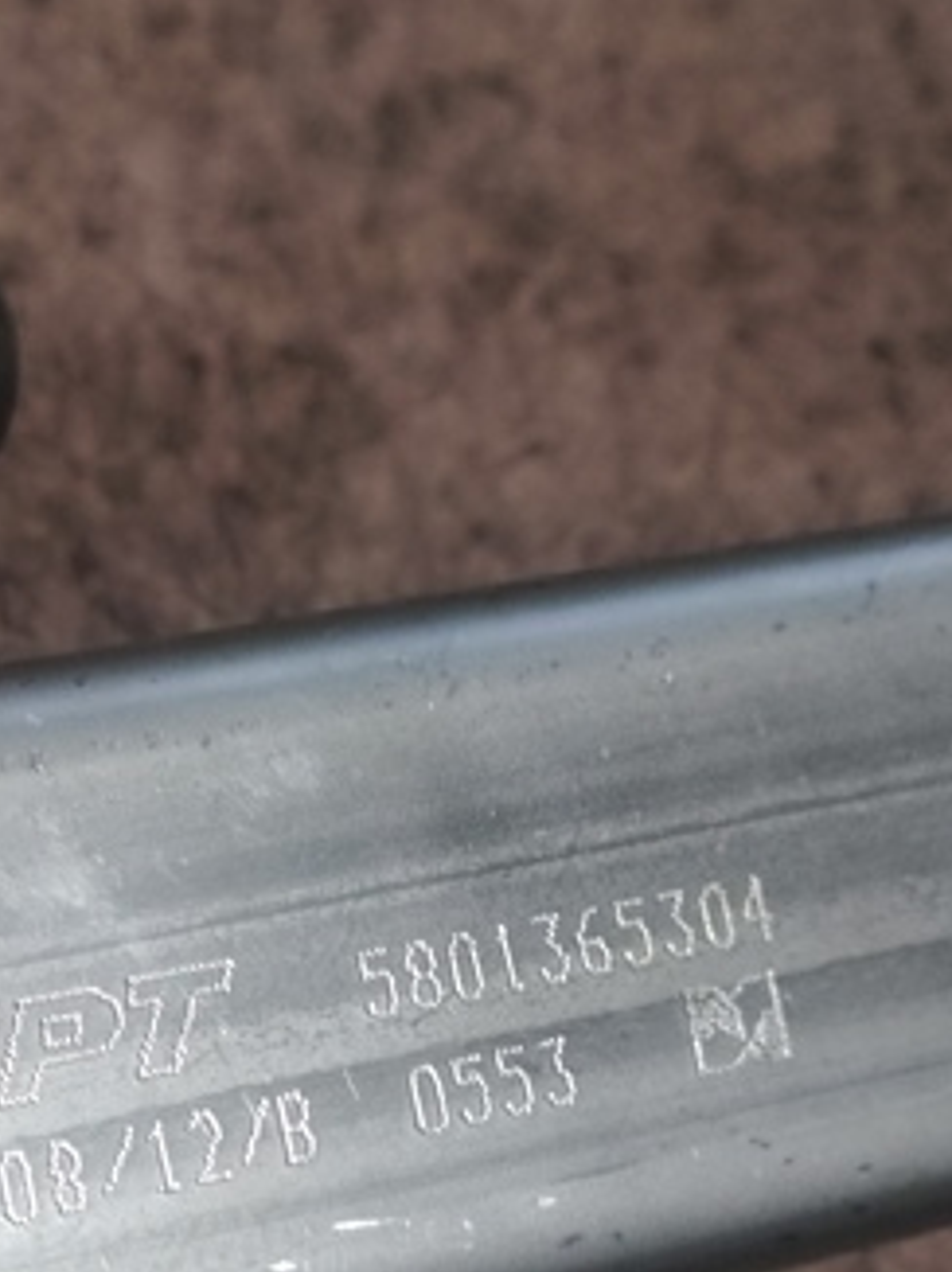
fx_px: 918
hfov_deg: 53.4
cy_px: 901
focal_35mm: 25
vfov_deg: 66.5
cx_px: 295
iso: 2628
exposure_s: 1/33
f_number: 1.79
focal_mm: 4.74
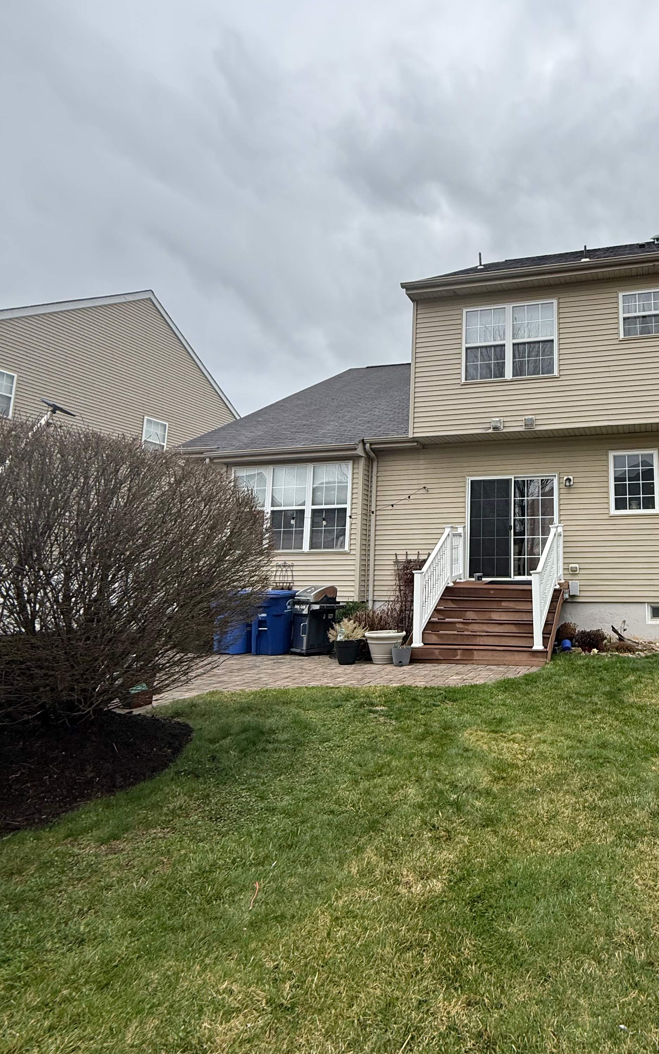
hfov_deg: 55.5
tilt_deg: +10.6
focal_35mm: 20
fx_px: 575
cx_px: 527
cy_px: 499
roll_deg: -0.8
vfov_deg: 85.0
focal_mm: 2.22
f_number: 2.2
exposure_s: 1/1017
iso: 50
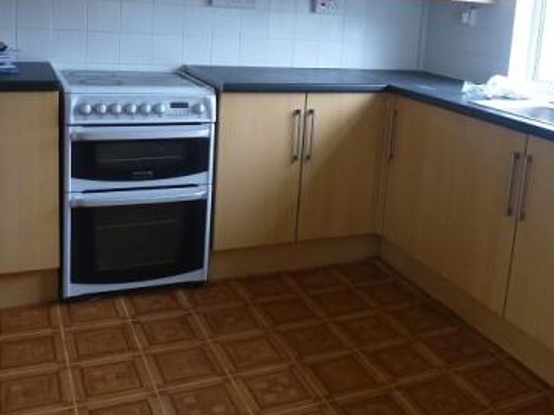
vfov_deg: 36.0
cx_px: 354
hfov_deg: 47.3
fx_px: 624
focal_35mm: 39
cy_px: 107
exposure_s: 1/60
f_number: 3.3
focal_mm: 4.3
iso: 250
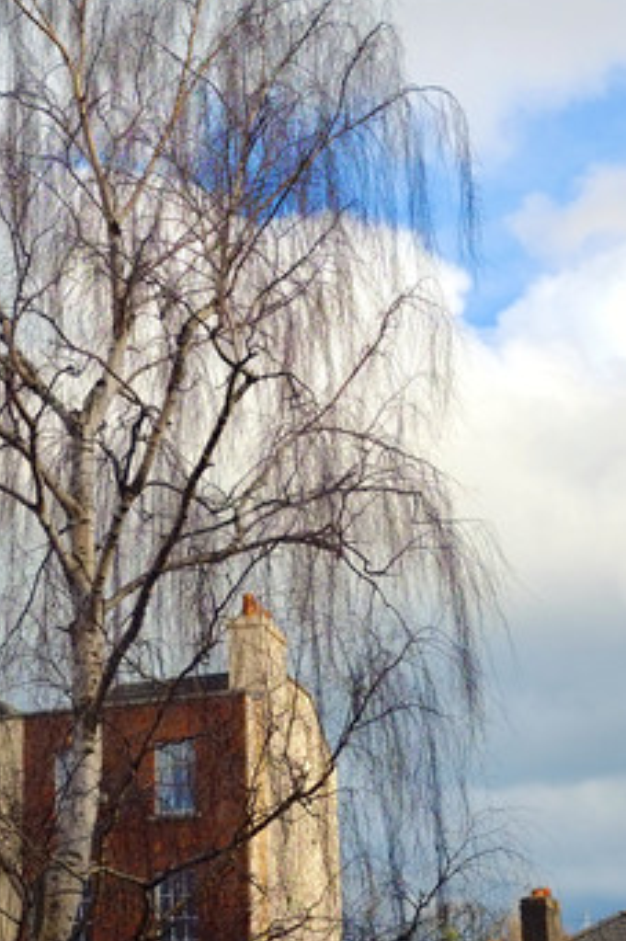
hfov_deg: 17.4
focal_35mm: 77
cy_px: 488
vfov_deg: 26.3
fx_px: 2010
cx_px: 59
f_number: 5.6
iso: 200
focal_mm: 27
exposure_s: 1/1500
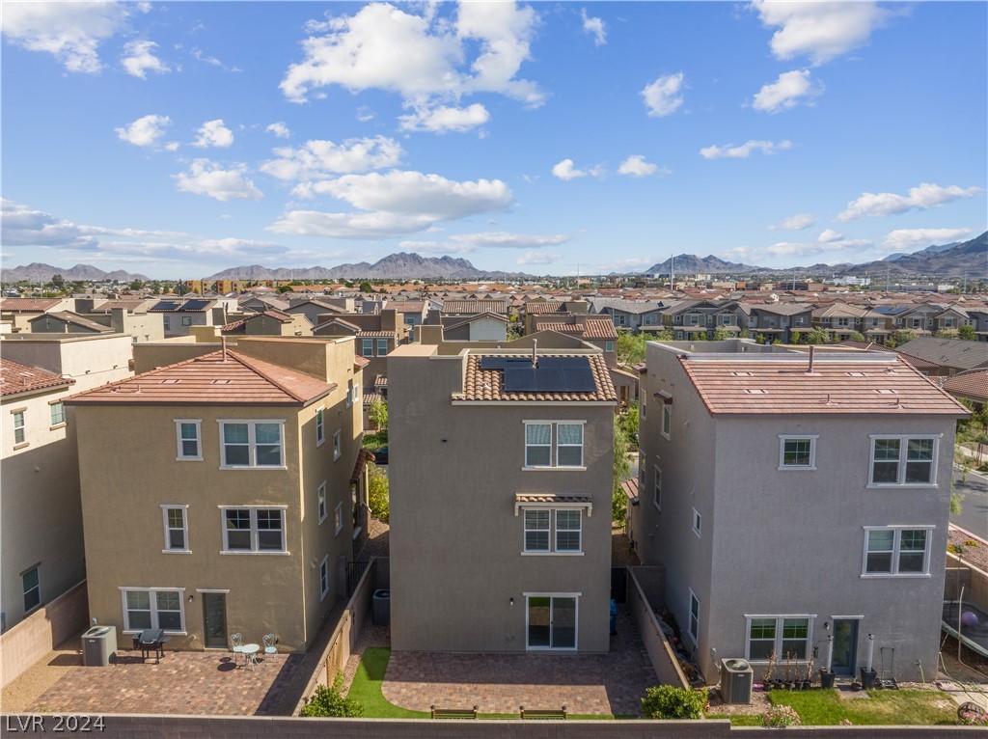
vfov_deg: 56.7
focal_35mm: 24
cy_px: 370
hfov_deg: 71.6
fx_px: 684
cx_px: 494
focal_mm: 12.29
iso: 100
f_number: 8
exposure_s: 1/6
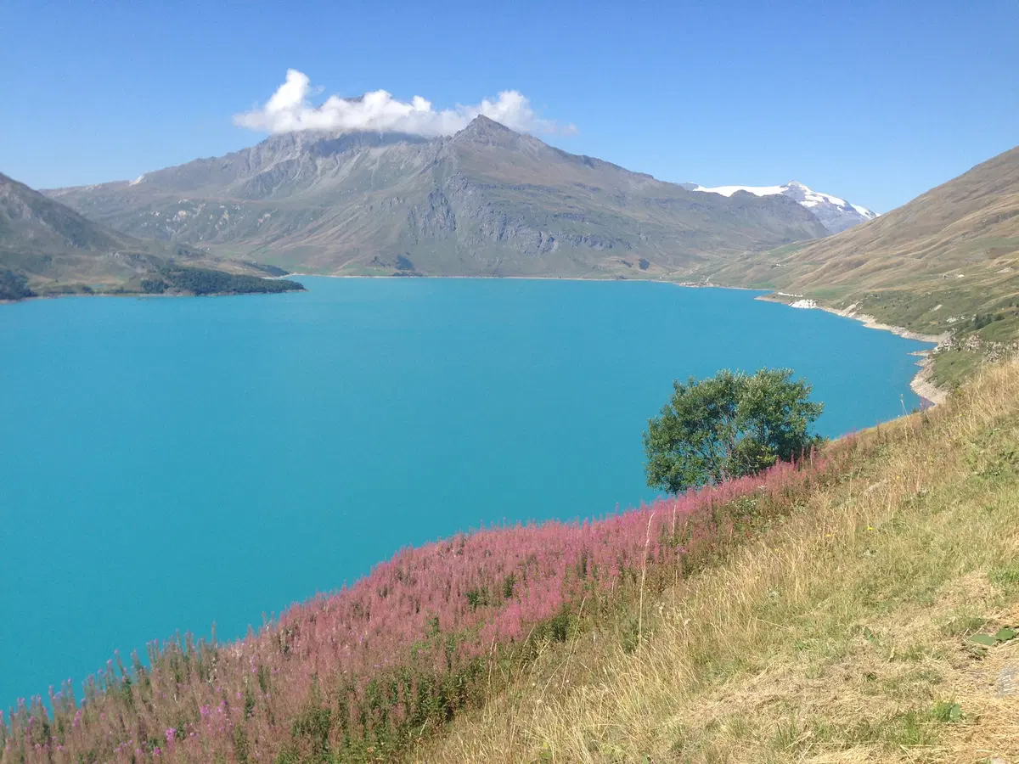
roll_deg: -1.1
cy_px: 382
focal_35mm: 33
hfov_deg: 55.4
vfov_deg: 42.9
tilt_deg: -6.7
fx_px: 971
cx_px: 510
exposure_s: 1/1506
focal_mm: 4.12
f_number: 2.4
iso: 50
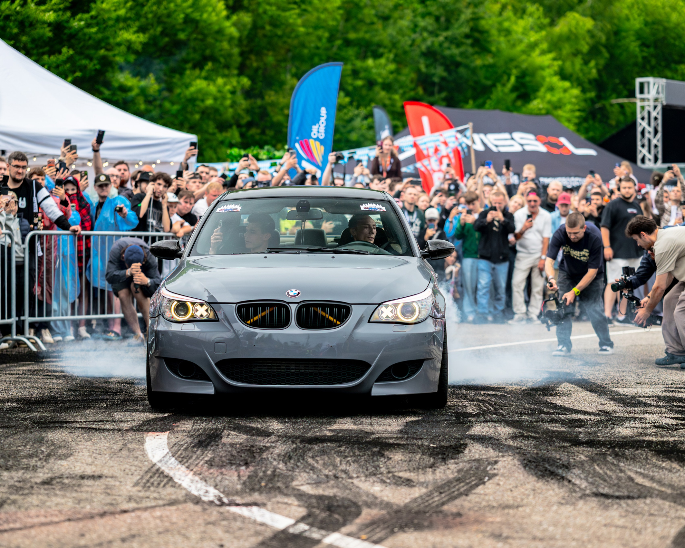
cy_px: 273
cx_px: 322
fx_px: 2007
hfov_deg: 19.4
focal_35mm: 99
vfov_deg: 15.5
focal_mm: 85
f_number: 2.2
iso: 800
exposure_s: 1/640
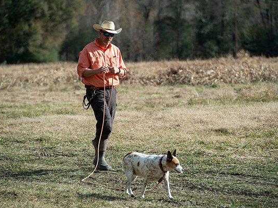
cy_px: 104
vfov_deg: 6.8
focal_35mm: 220
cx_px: 140
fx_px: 1767
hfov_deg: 9.0
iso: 125
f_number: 5.6
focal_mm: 200
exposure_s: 1/400
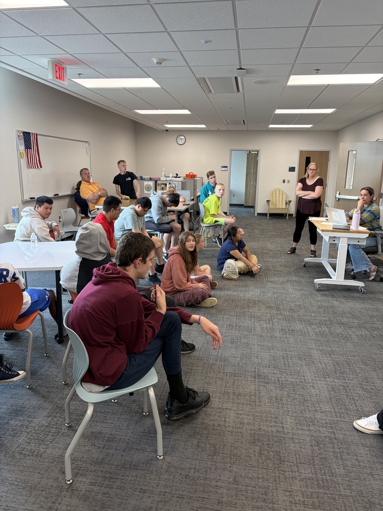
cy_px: 256
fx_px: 384
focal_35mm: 26
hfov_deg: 53.1
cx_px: 192
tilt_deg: -12.5
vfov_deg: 67.3
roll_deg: +0.1
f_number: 1.6
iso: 100
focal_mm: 5.96
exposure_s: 1/60
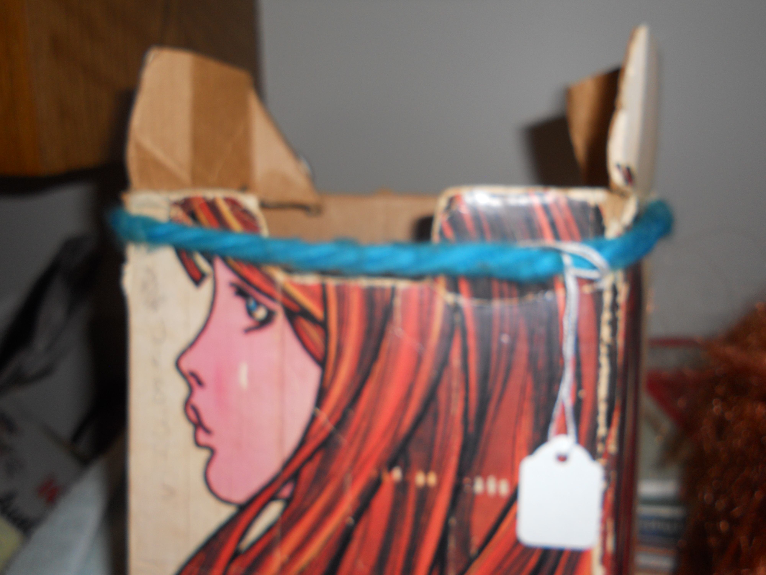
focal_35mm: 32
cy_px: 288
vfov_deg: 44.2
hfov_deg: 56.8
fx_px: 708
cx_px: 383
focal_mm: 5.8
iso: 80
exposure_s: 1/25
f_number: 8.8
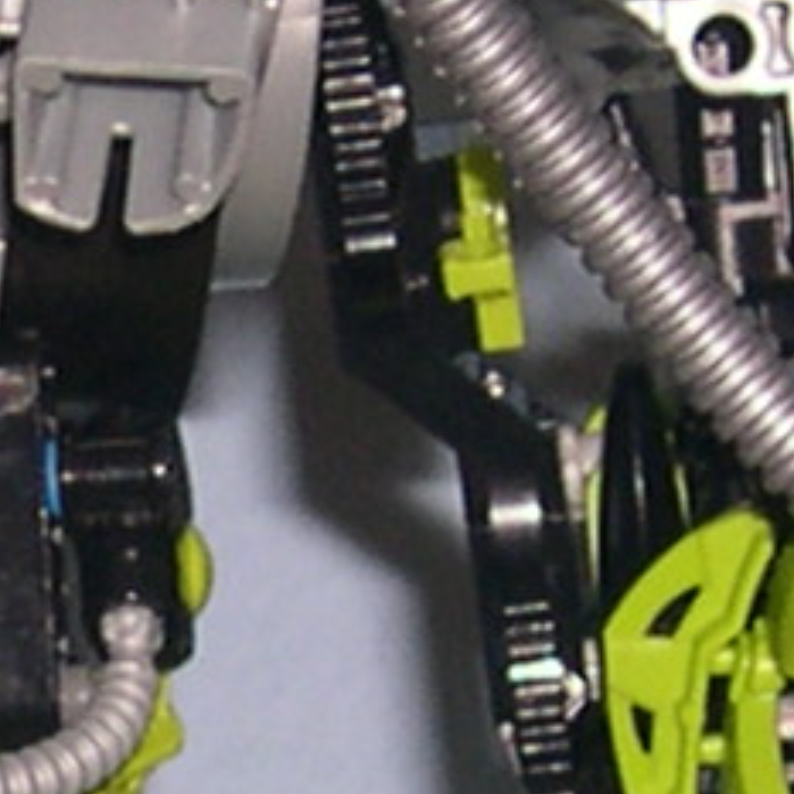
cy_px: 729
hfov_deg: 5.3
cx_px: -249
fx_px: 8512
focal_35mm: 328
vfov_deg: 5.3
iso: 100
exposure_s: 1/60
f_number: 2.8
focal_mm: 8
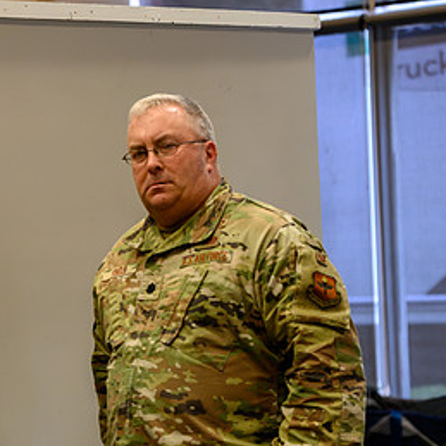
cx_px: 48
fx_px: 1939
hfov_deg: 13.0
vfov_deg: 13.1
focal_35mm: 133
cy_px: 324
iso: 1250
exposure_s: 1/160
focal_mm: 70
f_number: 2.8
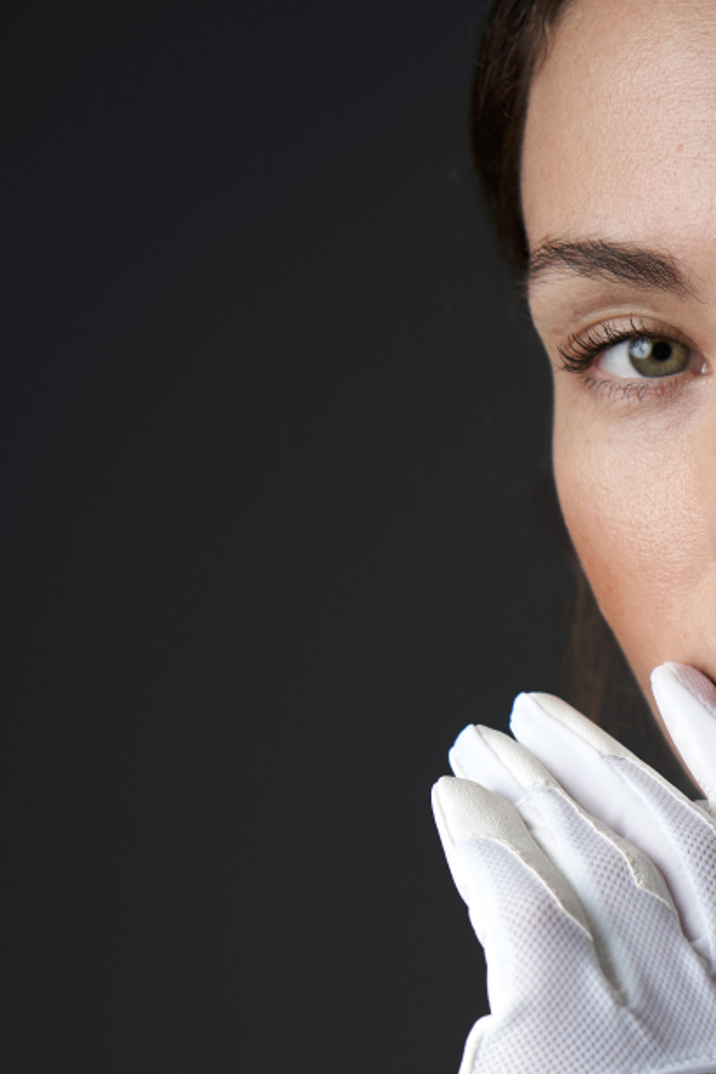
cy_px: 926
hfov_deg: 6.2
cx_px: 930
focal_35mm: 221
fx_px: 6593
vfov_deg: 9.3
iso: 80
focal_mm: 85
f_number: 3.5
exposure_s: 1/200
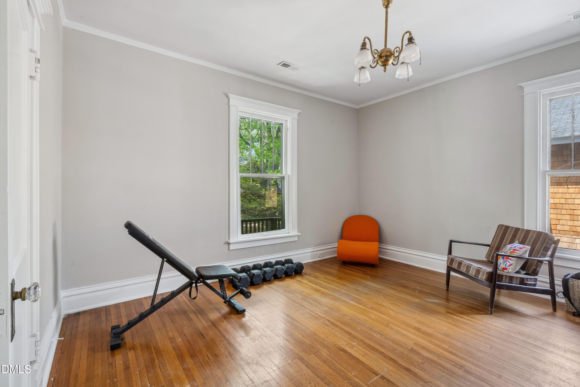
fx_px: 258
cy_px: 194
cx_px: 290
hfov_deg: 96.7
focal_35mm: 16
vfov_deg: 73.7
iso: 400
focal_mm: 16
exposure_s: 1/8
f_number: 10
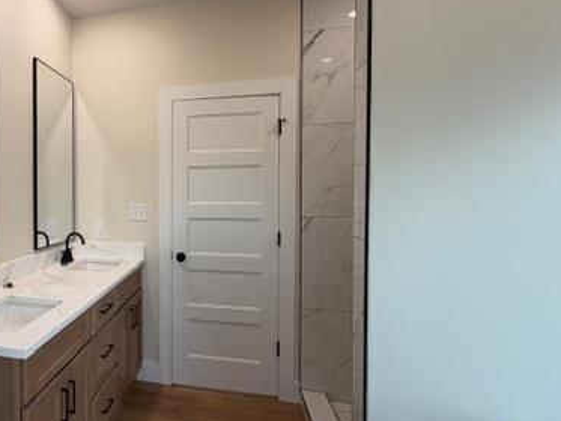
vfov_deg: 56.8
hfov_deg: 65.1
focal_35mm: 24
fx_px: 389
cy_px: 200
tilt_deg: +2.4
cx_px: 111
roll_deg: +0.3
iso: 125
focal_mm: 2.22
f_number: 2.2
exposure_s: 1/120
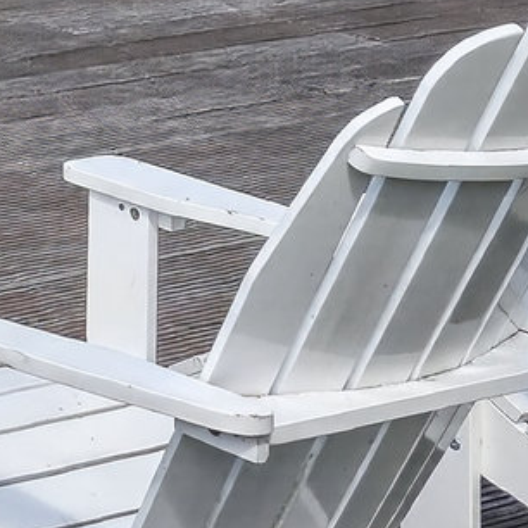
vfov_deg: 11.2
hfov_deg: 9.3
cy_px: -495
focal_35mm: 142
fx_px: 2450
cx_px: -1139
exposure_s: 1/1250
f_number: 8
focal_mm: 20
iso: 400
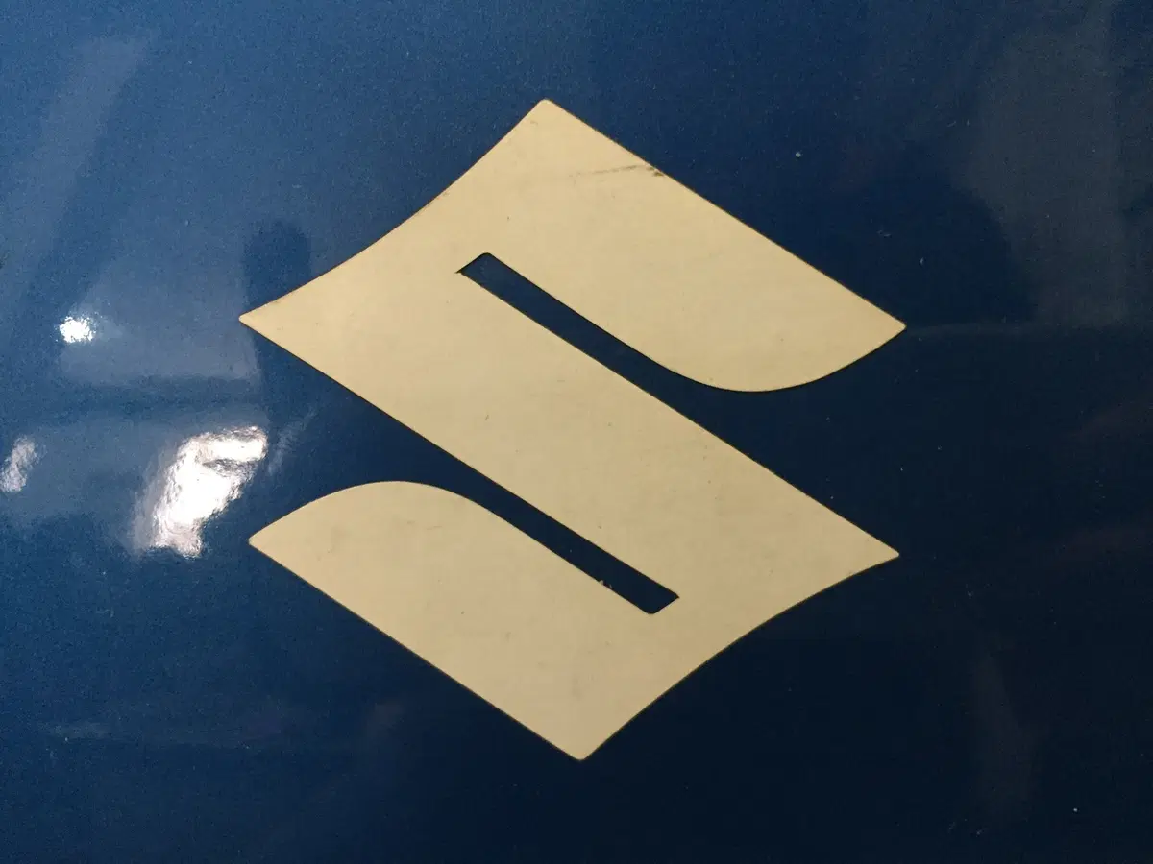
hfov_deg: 61.7
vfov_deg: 48.2
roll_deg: -2.4
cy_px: 432
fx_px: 966
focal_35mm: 29
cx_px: 576
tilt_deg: -18.3
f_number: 2.2
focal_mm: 4.15
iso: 500
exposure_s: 1/17
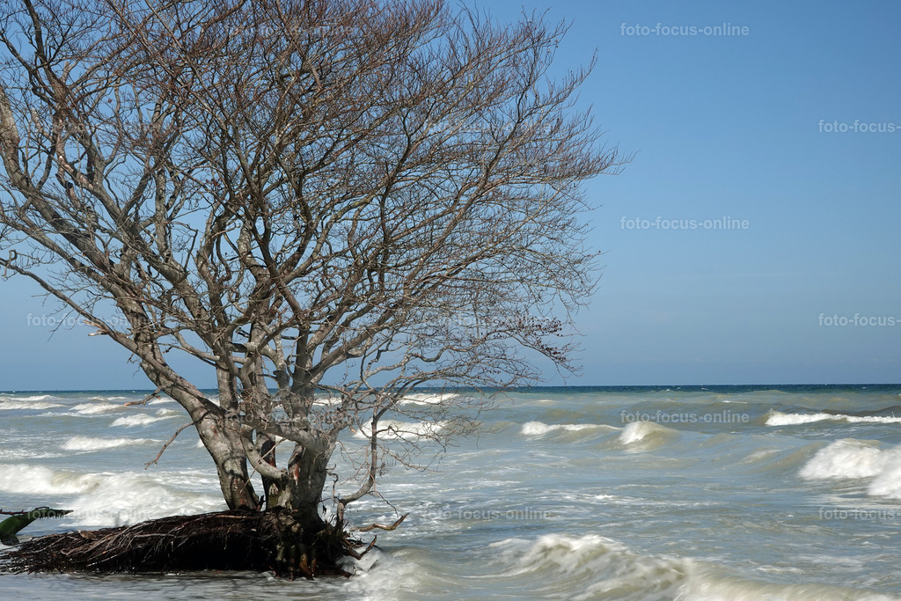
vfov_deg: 20.0
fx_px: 1702
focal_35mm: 68
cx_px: 450
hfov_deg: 29.7
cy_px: 300
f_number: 16
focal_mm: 24.79
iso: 64
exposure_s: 1/30
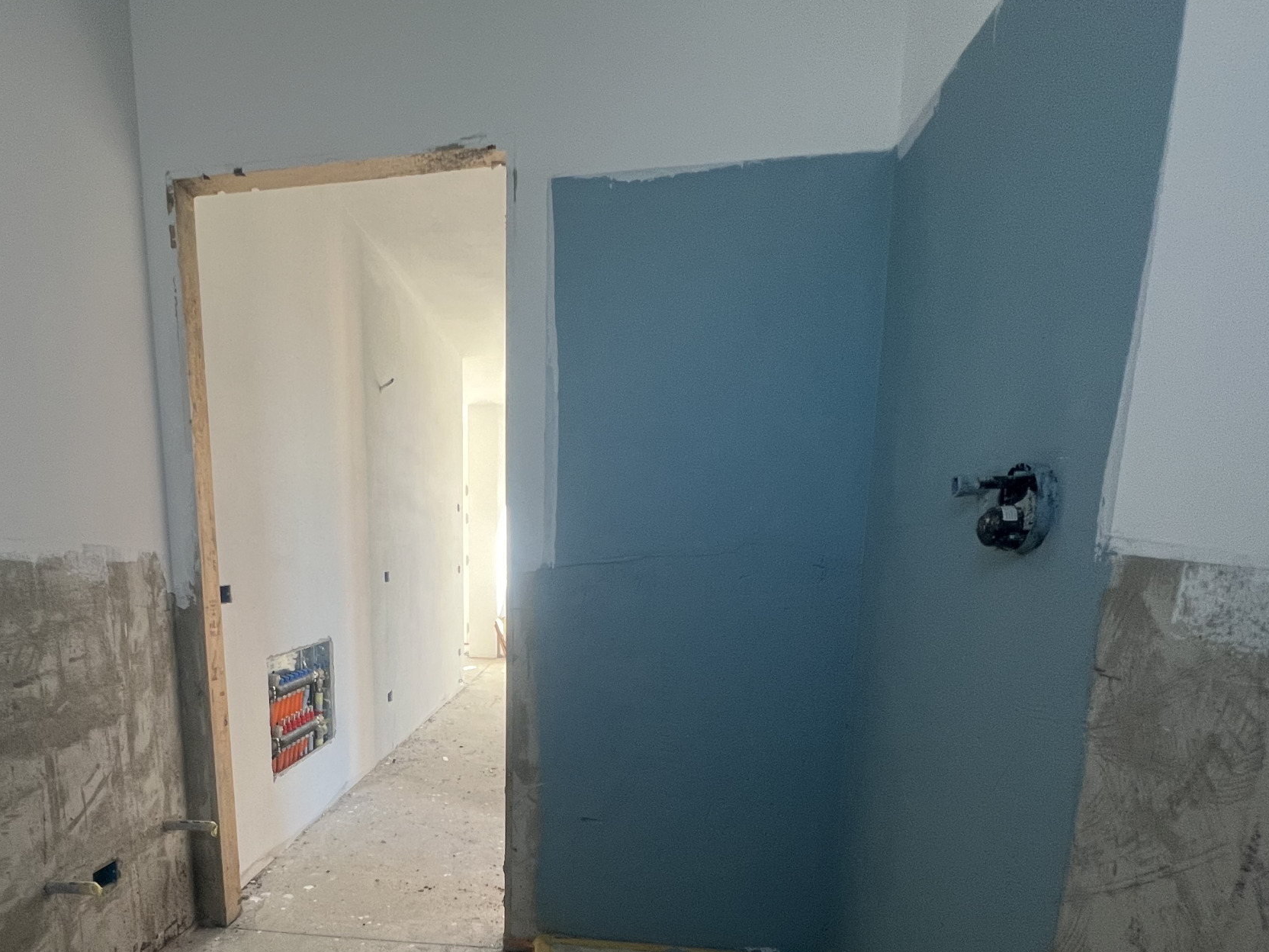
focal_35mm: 20
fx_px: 733
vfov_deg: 62.5
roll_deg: +0.4
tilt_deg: -11.7
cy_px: 705
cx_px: 472
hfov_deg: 80.2
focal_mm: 1.57
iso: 125
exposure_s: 1/99
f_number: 1.8
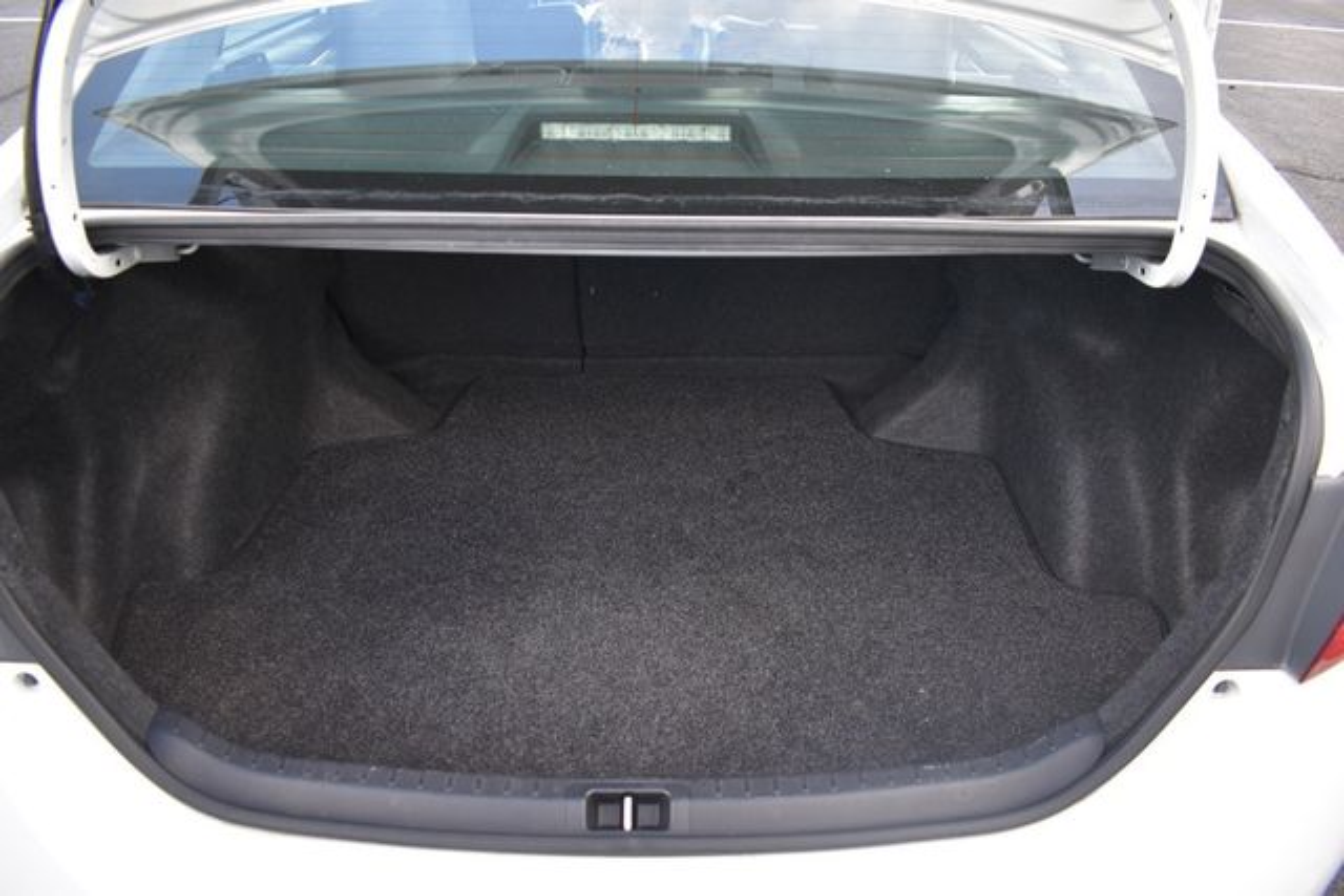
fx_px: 1008
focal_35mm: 27
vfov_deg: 48.0
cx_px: 672
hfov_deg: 67.4
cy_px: 448
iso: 560
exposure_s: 1/250
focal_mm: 18
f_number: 3.5
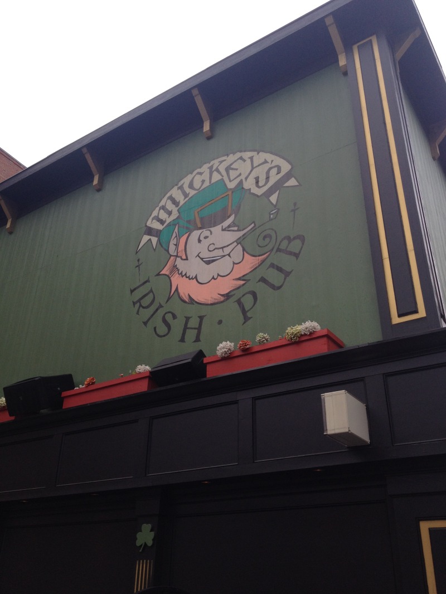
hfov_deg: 40.7
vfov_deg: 52.6
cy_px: 297
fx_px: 601
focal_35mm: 35
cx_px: 223
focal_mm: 4.28
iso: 50
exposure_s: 1/286
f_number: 2.4
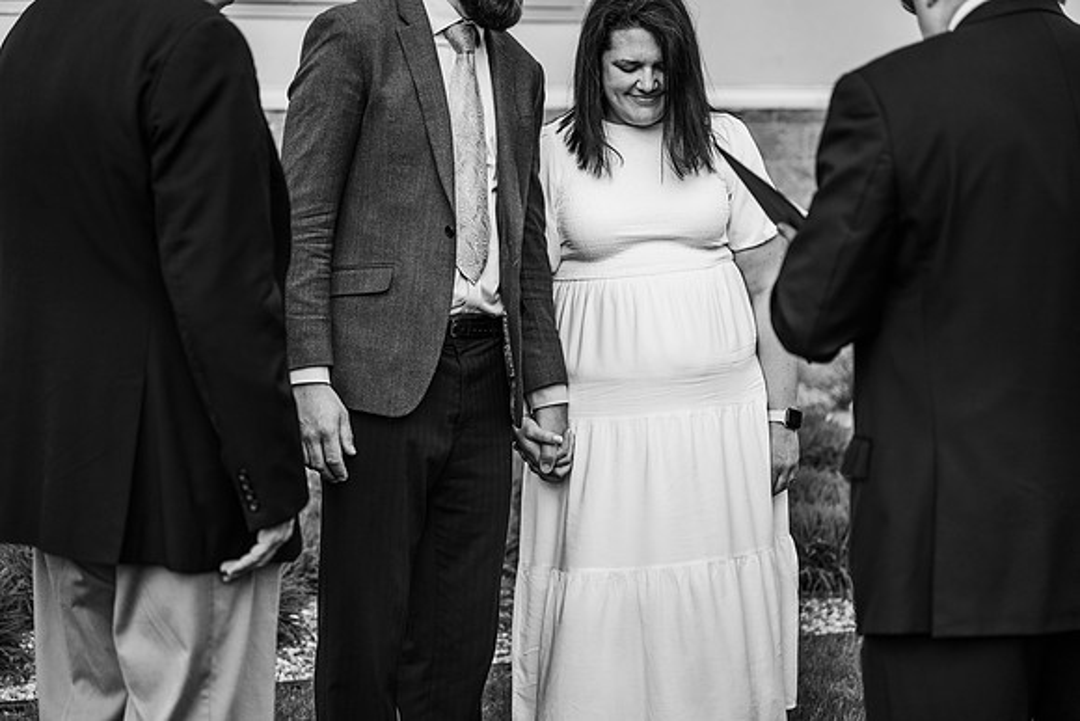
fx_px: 2100
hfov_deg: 28.8
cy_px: 360
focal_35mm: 70
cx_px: 540
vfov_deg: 19.5
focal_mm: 70
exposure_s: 1/1600
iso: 200
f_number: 2.8
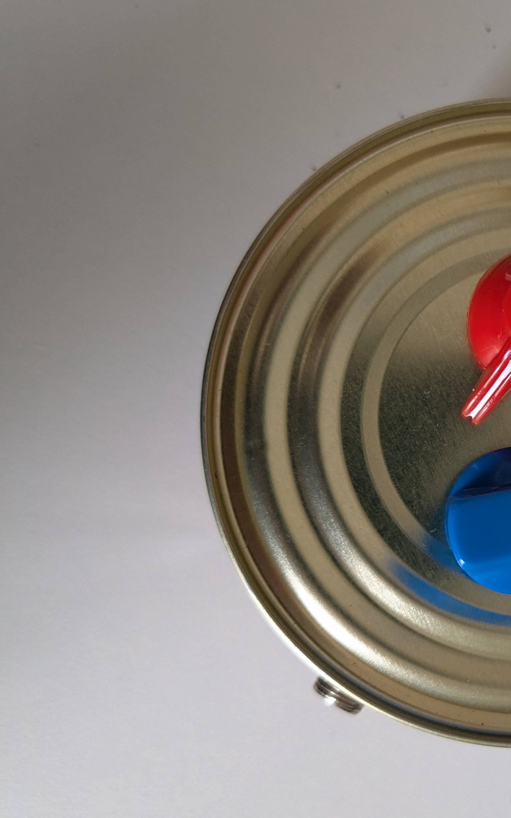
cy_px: 454
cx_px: 608
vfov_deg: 46.1
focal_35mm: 43
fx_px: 958
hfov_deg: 26.6
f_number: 1.73
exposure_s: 1/99.9
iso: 77
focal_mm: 4.38
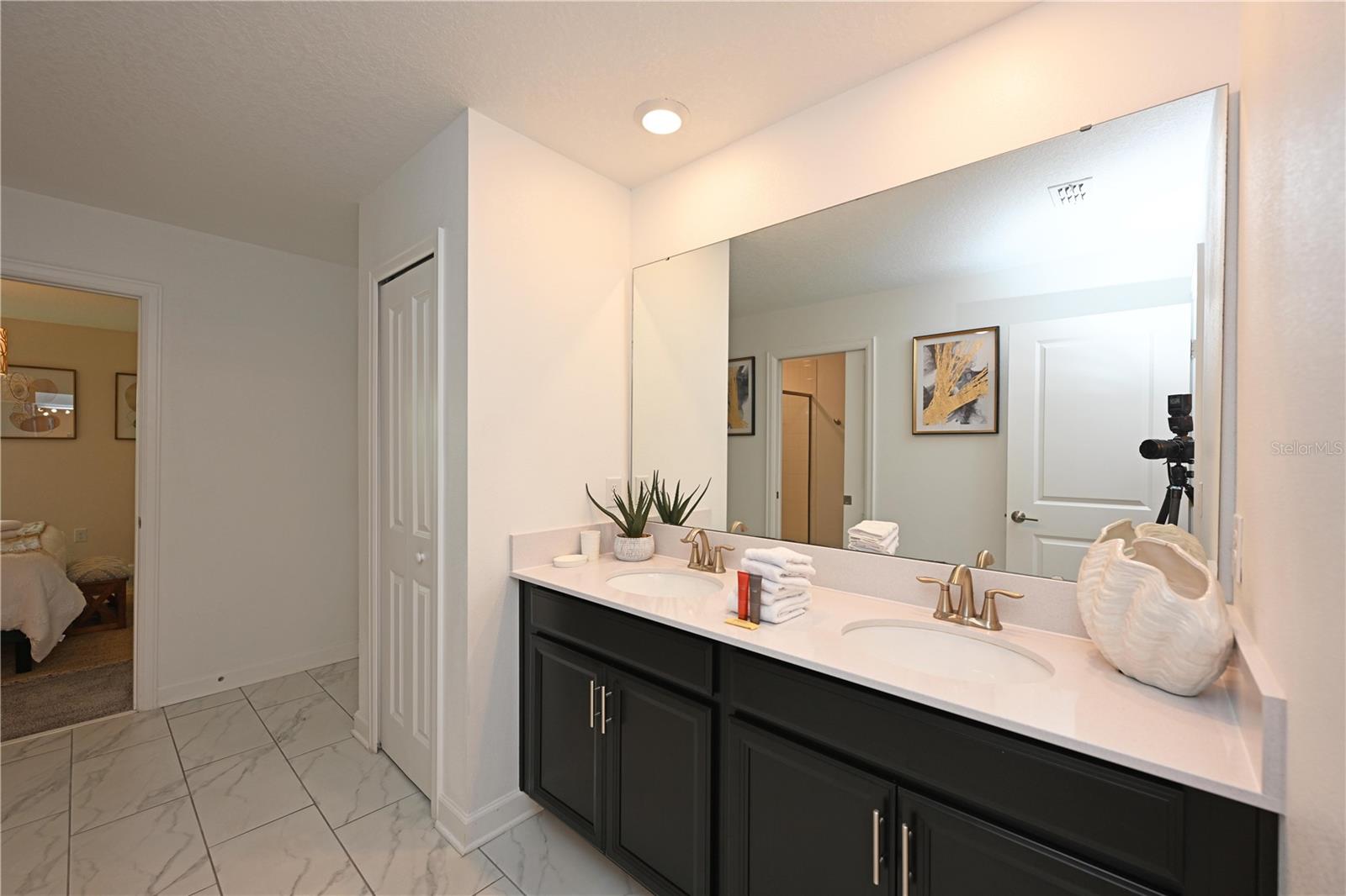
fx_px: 523
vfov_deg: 81.2
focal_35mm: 14
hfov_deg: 104.3
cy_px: 448
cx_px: 673
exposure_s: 1/80
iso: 200
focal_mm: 14
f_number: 4.5
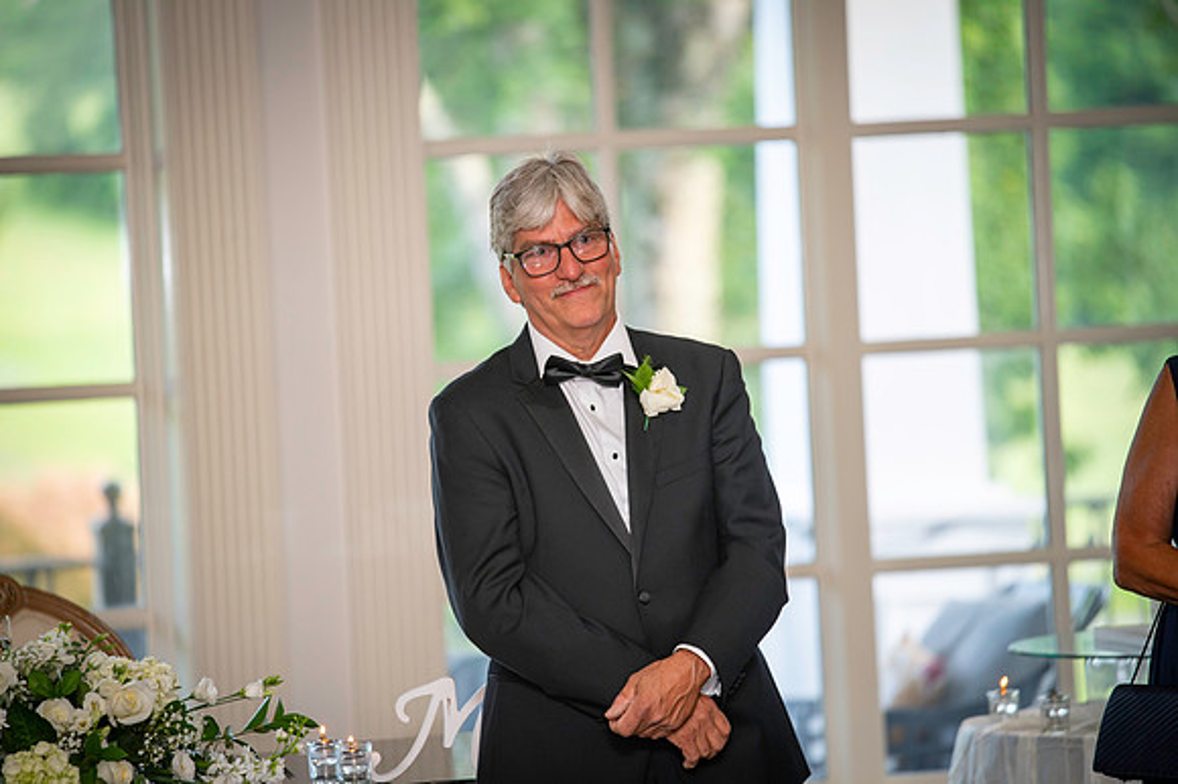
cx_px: 589
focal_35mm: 200
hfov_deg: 10.3
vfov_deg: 6.9
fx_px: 6540
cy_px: 392
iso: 640
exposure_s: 1/125
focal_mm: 200
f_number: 2.8
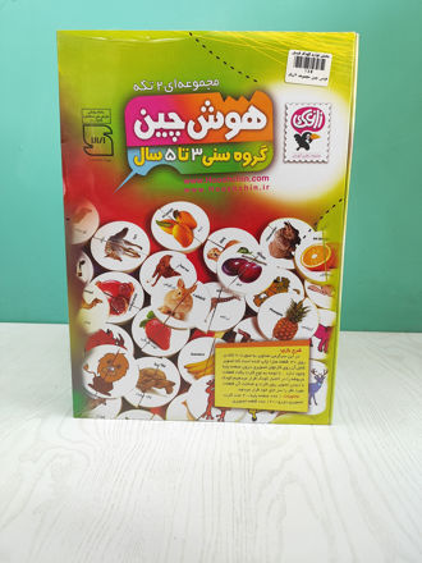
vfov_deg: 71.6
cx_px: 211
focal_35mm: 24
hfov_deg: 56.8
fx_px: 390
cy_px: 282
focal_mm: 5.89
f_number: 1.89
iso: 217
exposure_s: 1/100
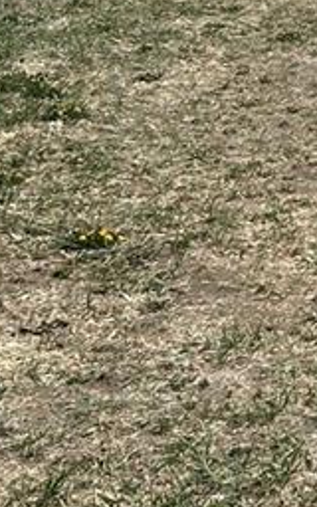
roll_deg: -1.5
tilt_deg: -6.4
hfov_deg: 9.2
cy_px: -42
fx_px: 1783
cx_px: 737
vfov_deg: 15.8
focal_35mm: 129
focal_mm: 5.7
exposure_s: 1/4630
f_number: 1.5
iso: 50
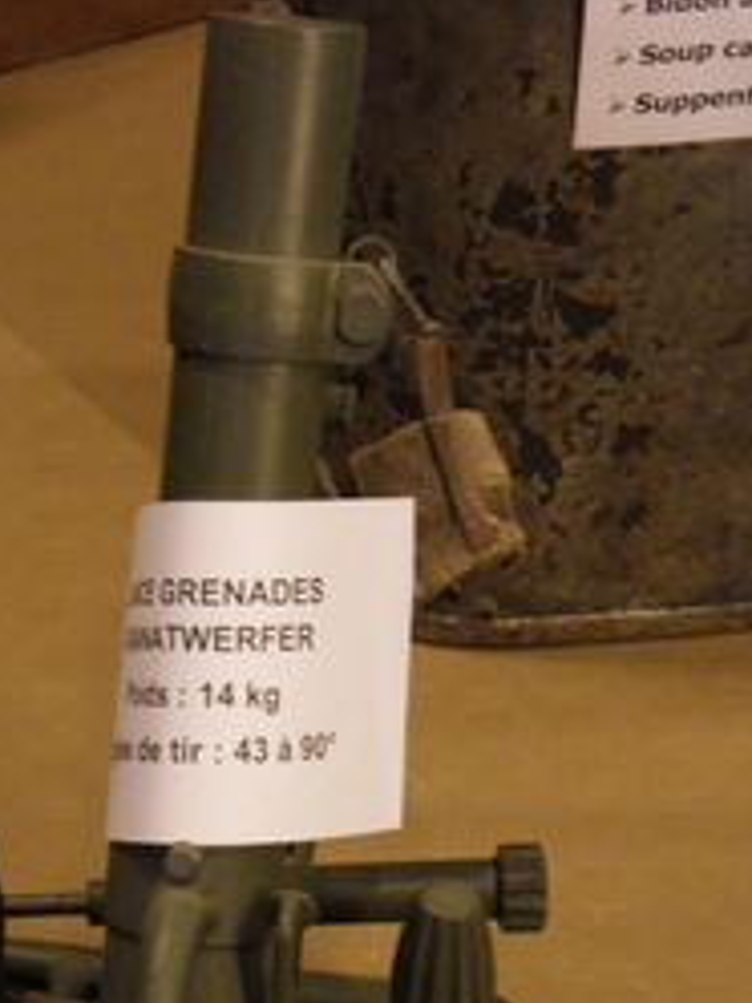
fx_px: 5098
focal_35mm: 176
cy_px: 861
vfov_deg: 11.2
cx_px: 125
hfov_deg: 8.4
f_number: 5.5
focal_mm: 16.4
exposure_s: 1/10
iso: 400
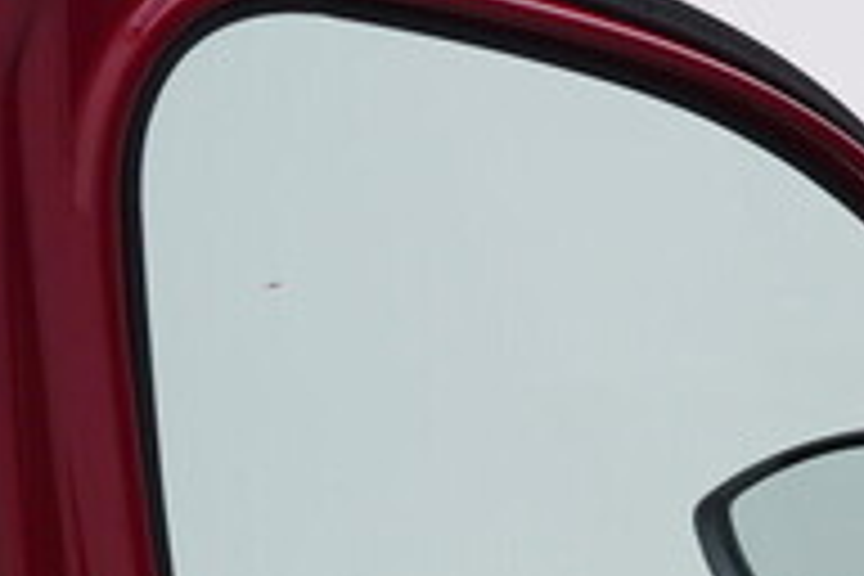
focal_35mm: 103
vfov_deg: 12.8
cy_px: 785
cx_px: 1184
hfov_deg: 18.2
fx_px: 2472
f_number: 4
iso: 125
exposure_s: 1/80
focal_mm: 24
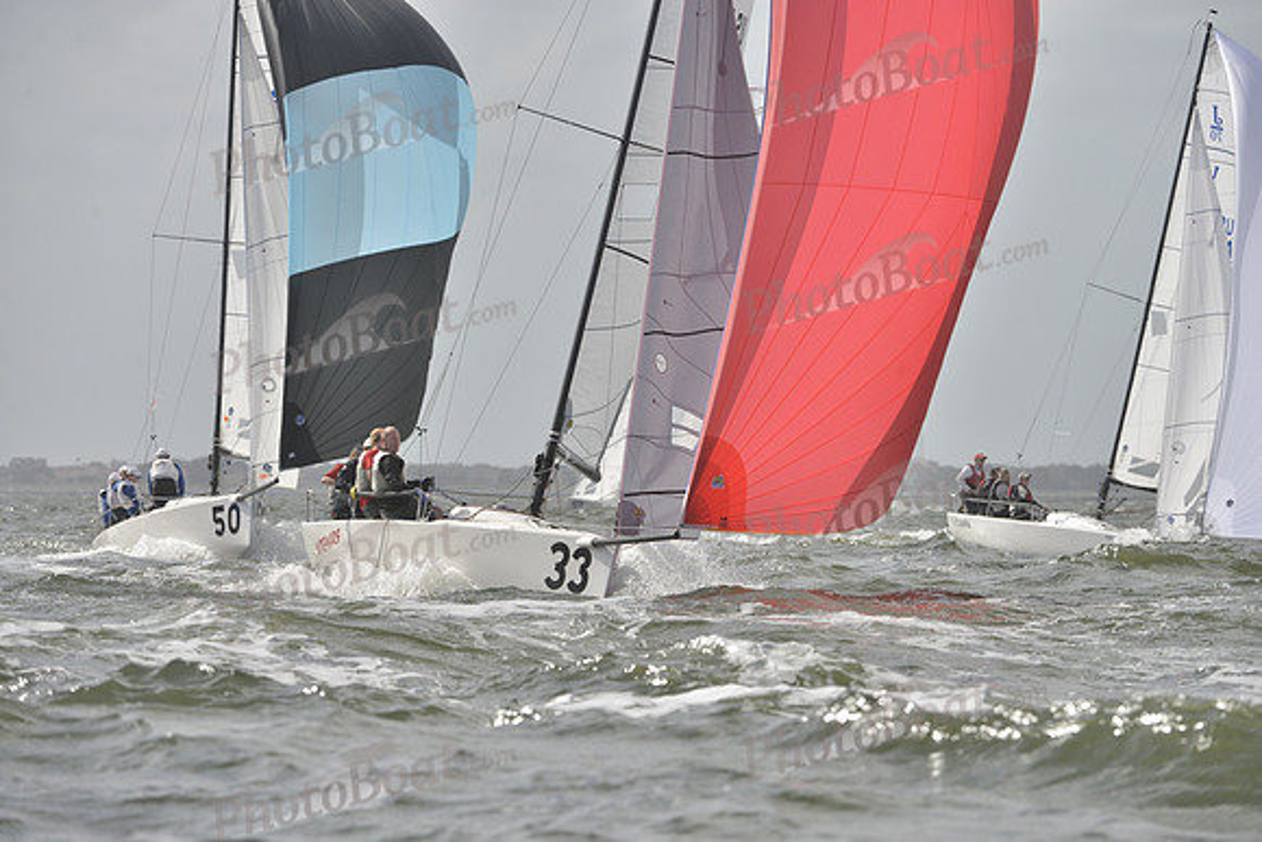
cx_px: 631
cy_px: 421
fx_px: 10519
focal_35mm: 300
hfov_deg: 6.9
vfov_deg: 4.6
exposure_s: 1/1600
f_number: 9
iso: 400
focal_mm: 300
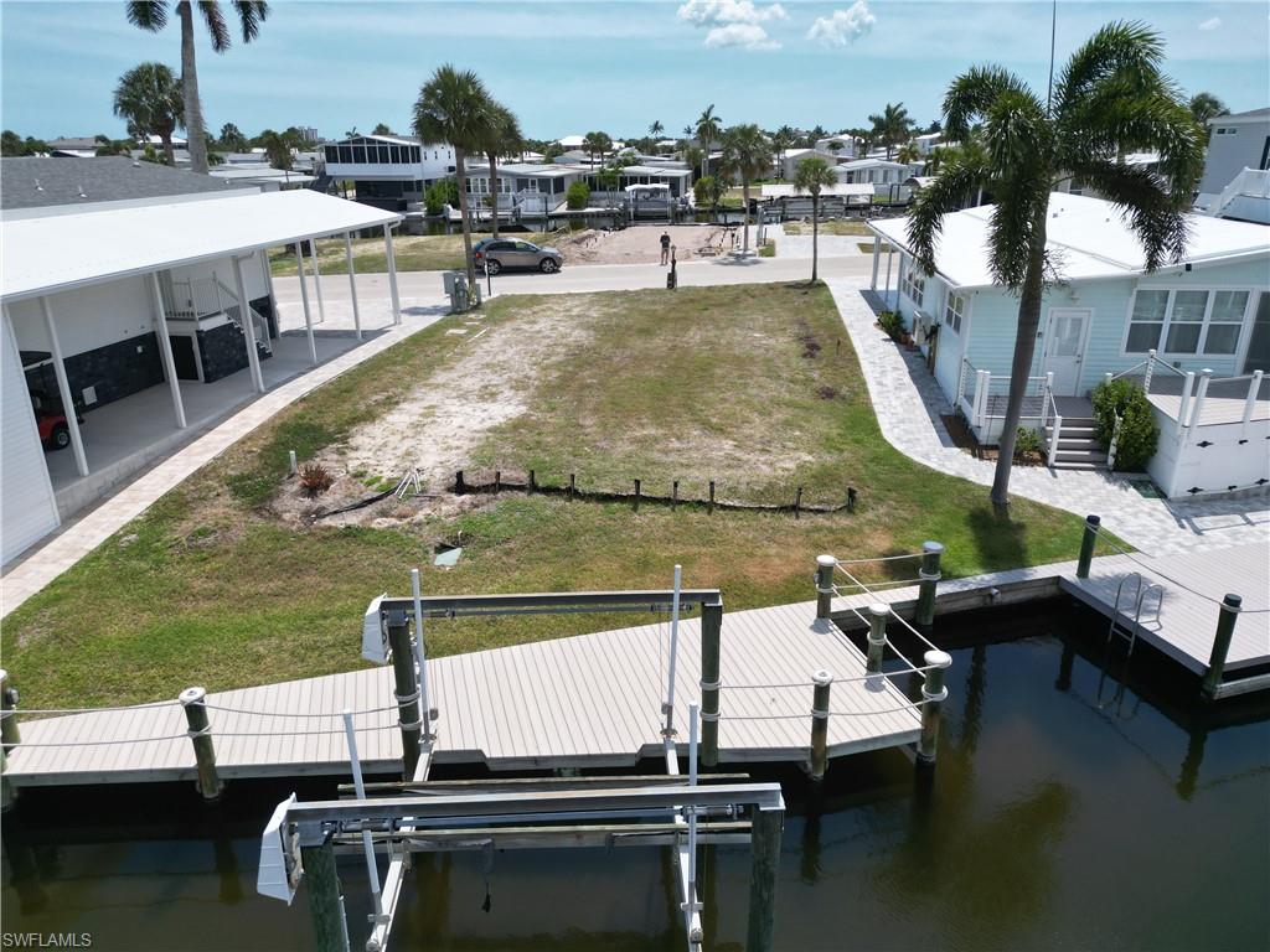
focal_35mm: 24
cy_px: 476
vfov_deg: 56.8
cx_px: 635
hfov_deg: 71.6
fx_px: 881
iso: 140
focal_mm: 6.72
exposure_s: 1/5000
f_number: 1.7
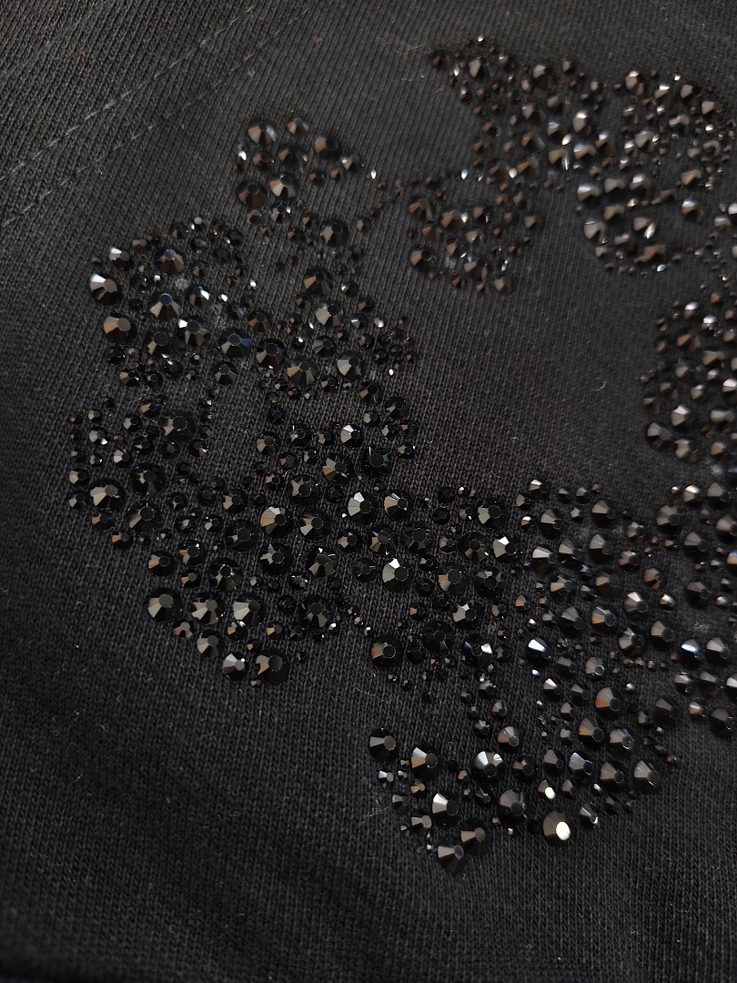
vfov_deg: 71.6
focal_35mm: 24
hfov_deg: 56.8
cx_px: 368
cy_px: 492
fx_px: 681
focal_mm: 5.56
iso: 1963
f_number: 1.88
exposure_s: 1/20
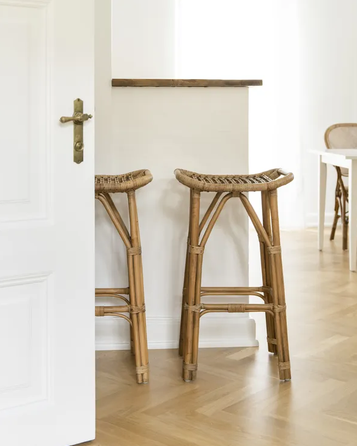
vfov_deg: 34.1
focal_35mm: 55
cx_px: 180
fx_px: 726
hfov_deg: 27.6
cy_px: 194
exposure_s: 1/13
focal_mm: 48
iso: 160
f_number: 4
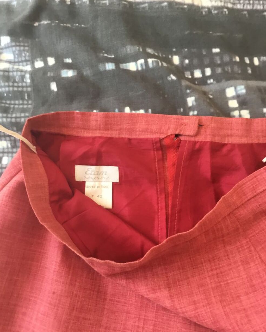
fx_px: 325
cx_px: 131
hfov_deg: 44.6
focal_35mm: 33
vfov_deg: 54.1
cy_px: 180
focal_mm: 3.3
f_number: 2.4
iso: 50
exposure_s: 1/33
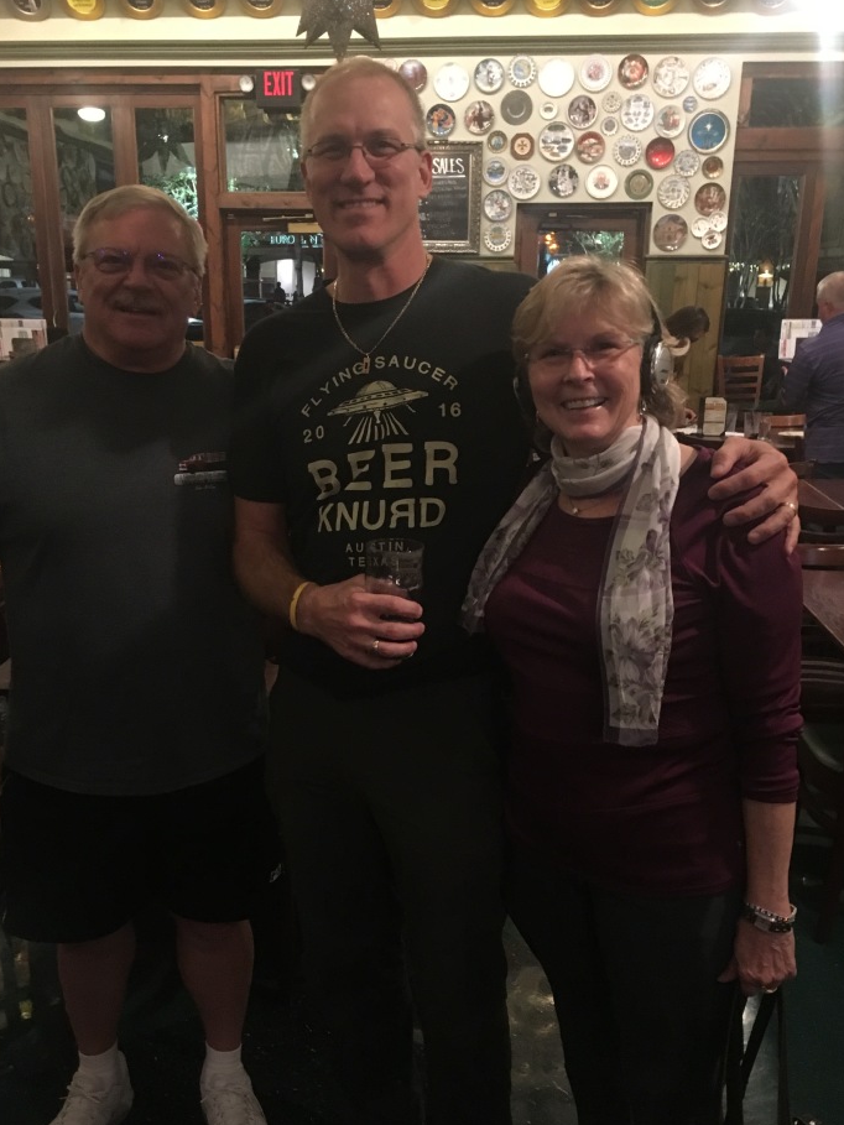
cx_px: 392
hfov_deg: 41.8
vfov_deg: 53.8
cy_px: 631
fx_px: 1105
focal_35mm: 34
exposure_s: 1/15
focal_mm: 4.15
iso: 400
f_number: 2.2
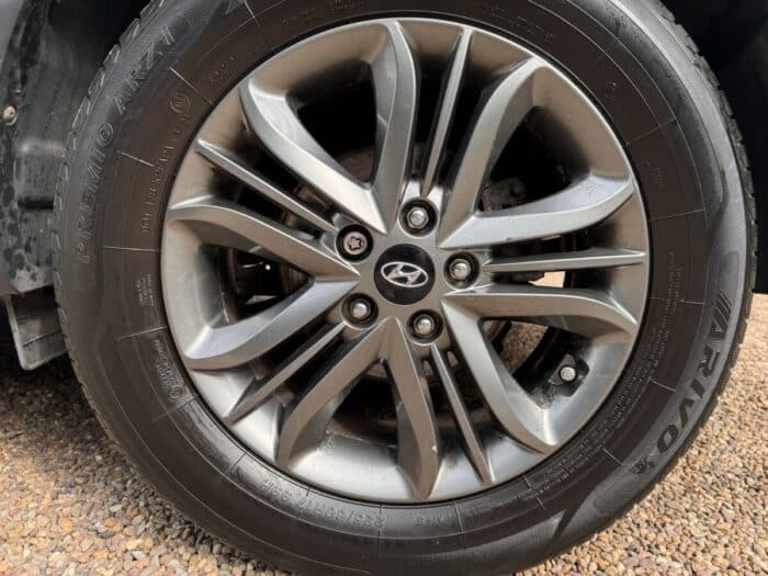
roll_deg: -1.5
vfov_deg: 56.8
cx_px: 384
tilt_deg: -10.2
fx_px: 532
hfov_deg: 71.6
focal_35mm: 24
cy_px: 288
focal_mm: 6.76
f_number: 1.78
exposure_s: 1/312
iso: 80
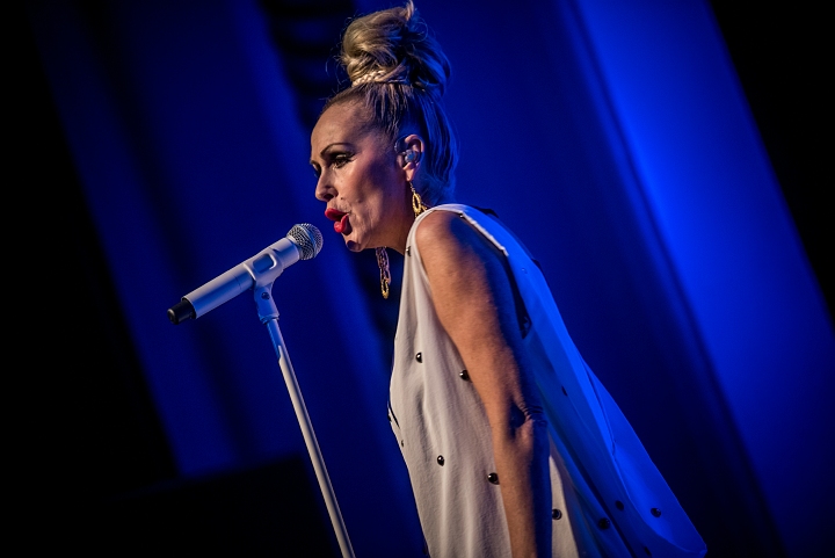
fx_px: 3481
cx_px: 418
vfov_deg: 9.2
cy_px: 279
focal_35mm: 150
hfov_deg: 13.7
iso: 1250
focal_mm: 150
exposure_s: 1/100
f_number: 2.8
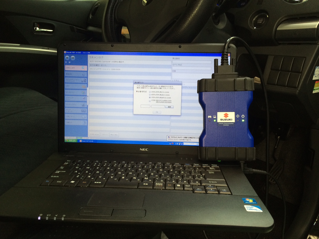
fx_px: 276
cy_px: 120
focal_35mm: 30
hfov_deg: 60.0
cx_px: 160
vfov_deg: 46.8
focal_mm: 4.12
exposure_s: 1/30
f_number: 2.2
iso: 50
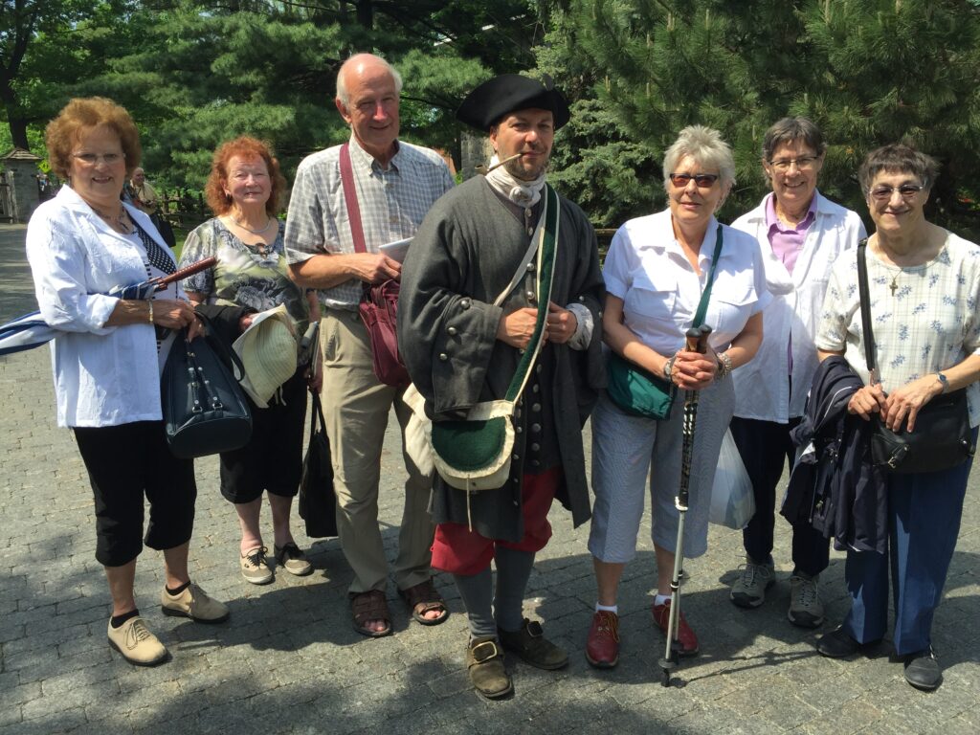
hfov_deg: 61.7
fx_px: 821
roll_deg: +0.6
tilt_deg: -11.1
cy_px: 368
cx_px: 490
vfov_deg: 48.2
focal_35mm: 29
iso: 32
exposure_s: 1/989
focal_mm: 4.15
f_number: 2.2
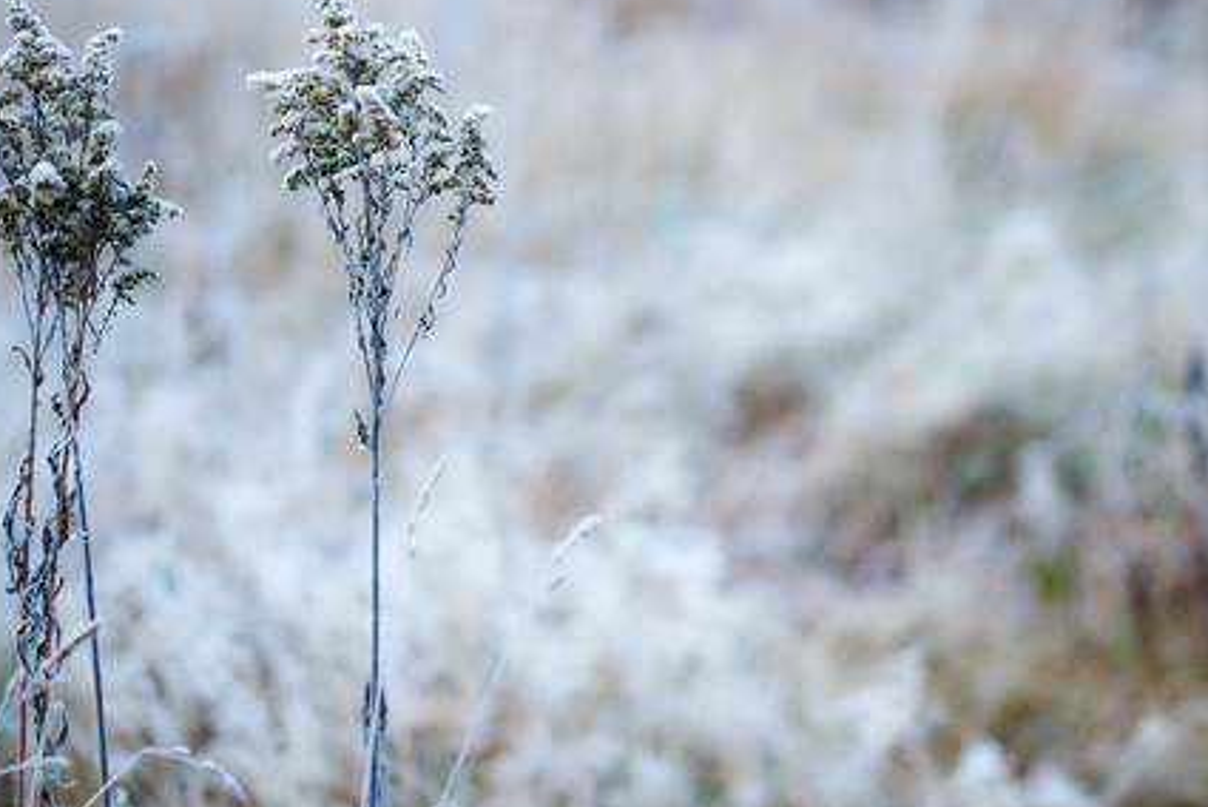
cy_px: 436
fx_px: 4701
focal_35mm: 140
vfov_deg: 9.8
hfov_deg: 14.6
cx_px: 728
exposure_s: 1/350
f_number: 1.8
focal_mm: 85
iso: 100
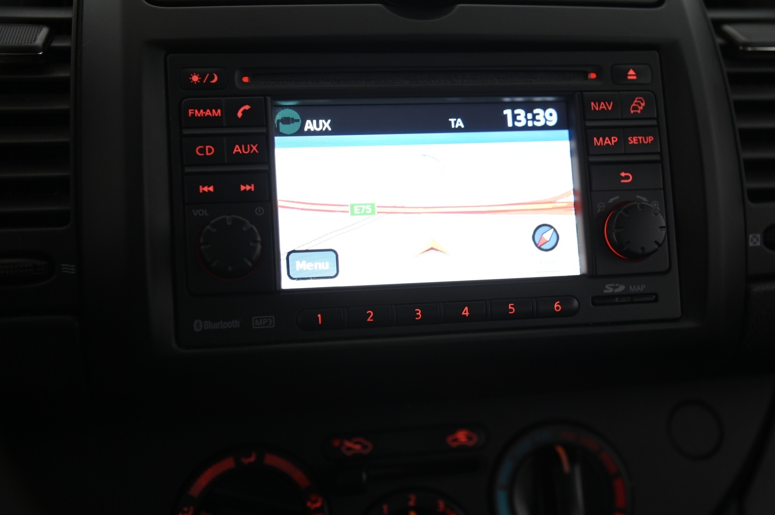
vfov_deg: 28.0
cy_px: 258
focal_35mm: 48
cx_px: 388
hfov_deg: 41.1
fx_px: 1032
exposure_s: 1/50
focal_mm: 48
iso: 2000
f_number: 4
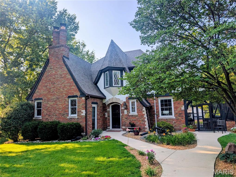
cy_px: 88
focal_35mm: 24
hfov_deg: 71.5
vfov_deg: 56.9
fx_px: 164
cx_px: 118
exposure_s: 1/638
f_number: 1.68
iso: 21
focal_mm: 6.9
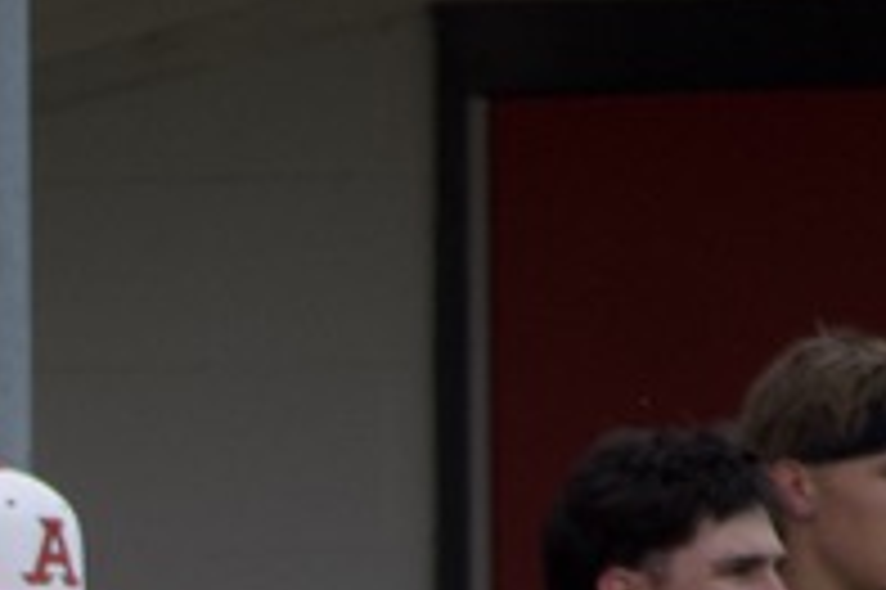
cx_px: -675
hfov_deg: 1.3
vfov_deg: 0.9
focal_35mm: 1614
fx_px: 39682
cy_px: 1392
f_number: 5.3
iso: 500
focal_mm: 195
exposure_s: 1/1000
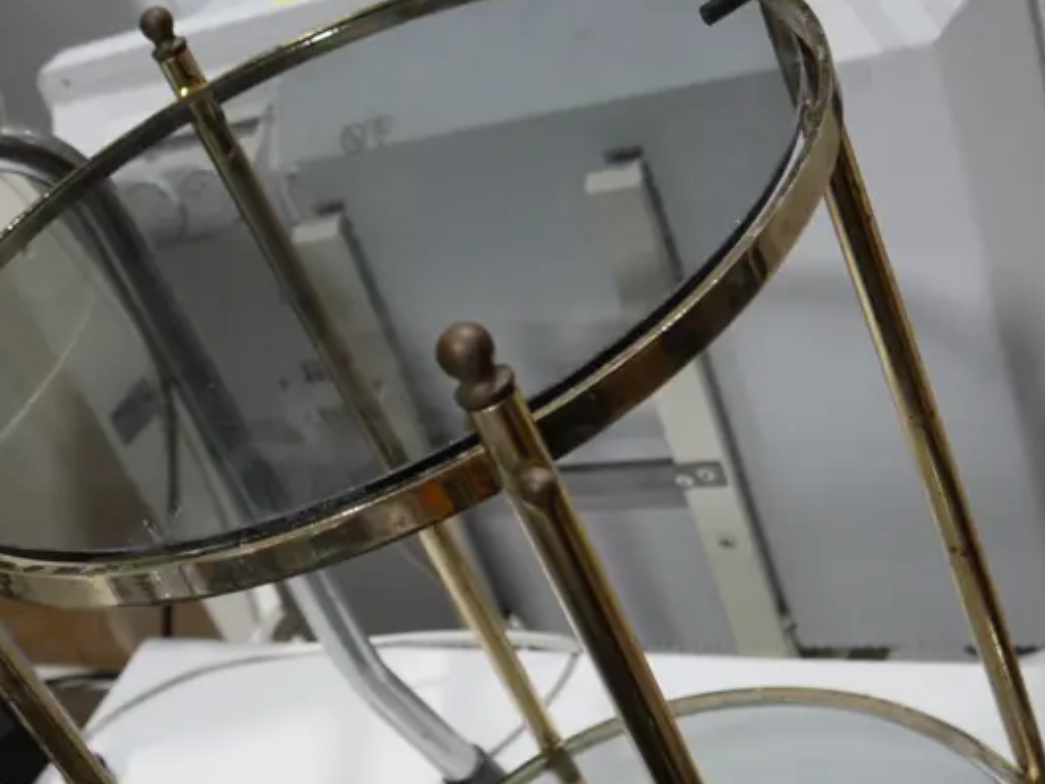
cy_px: 533
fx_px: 1752
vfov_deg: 25.1
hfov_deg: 32.2
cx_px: 197
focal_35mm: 58
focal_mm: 15
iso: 200
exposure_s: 1/125
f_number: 3.6
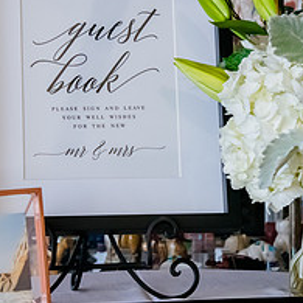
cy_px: 131
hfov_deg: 11.9
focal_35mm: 147
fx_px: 1456
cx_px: 185
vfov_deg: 11.9
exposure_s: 1/320
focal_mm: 58
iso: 2500
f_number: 5.6
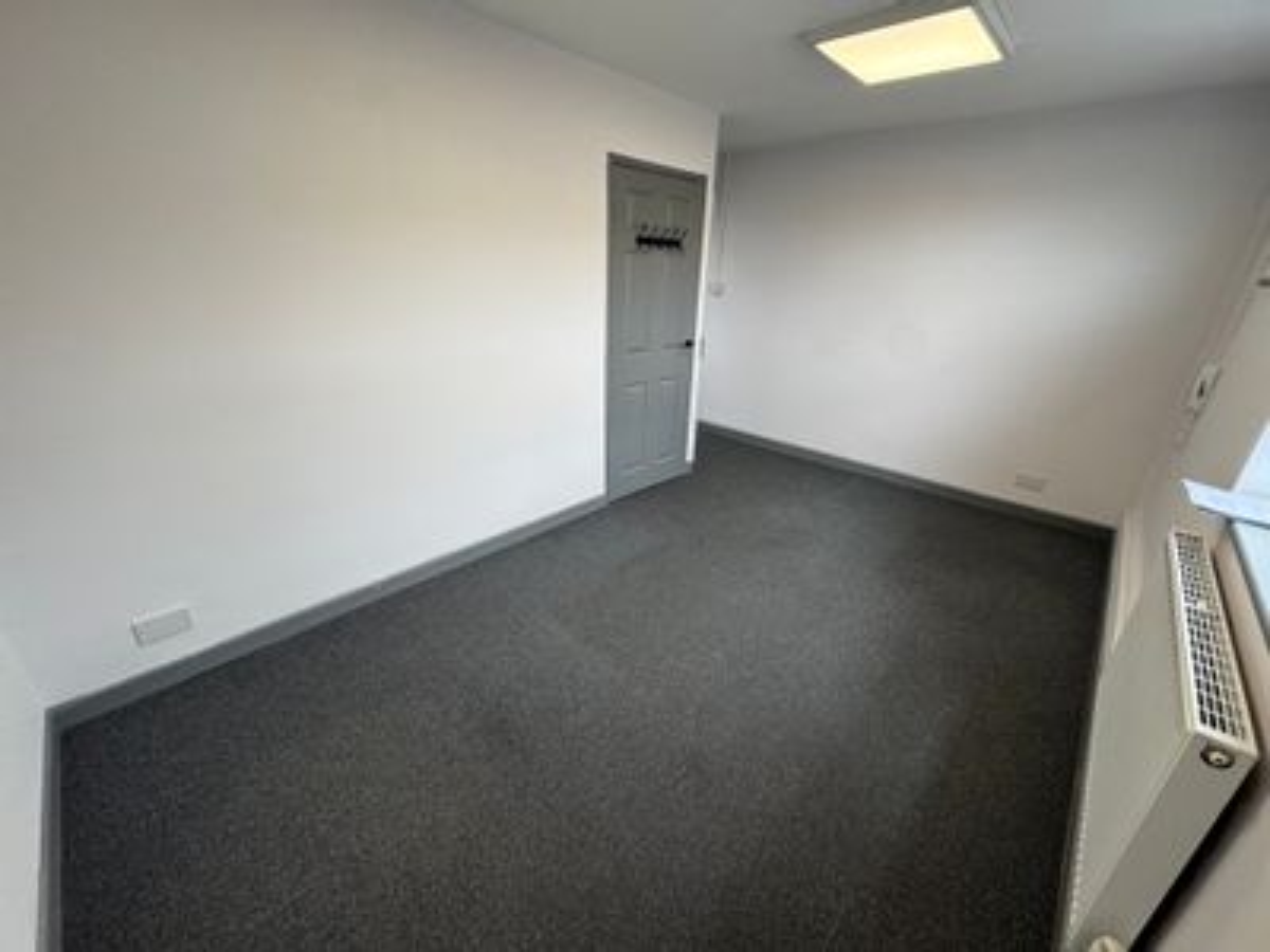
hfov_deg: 102.1
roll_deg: -1.6
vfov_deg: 85.7
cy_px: 476
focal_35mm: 14
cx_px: 635
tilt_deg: -22.9
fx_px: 514
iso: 80
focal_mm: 2.22
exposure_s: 1/100
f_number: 2.2
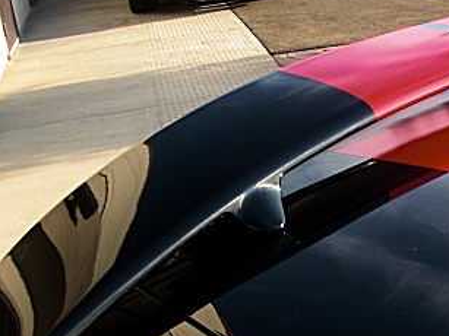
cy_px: 235
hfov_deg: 25.1
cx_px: 420
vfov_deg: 19.5
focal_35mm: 75
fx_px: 972
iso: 50
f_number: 2.8
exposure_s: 1/320
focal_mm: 6.3
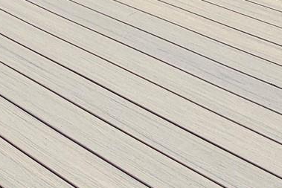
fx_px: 572
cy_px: -218
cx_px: 145
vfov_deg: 14.5
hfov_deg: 27.7
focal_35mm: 73
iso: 50
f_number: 2.2
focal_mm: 2.2
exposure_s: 1/2265
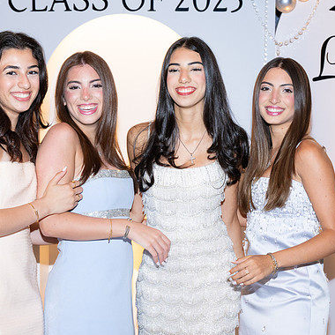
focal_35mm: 70
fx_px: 766
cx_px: 150
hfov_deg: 24.6
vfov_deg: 24.7
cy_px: 169
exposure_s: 1/80
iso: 1000
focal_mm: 54
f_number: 5.6
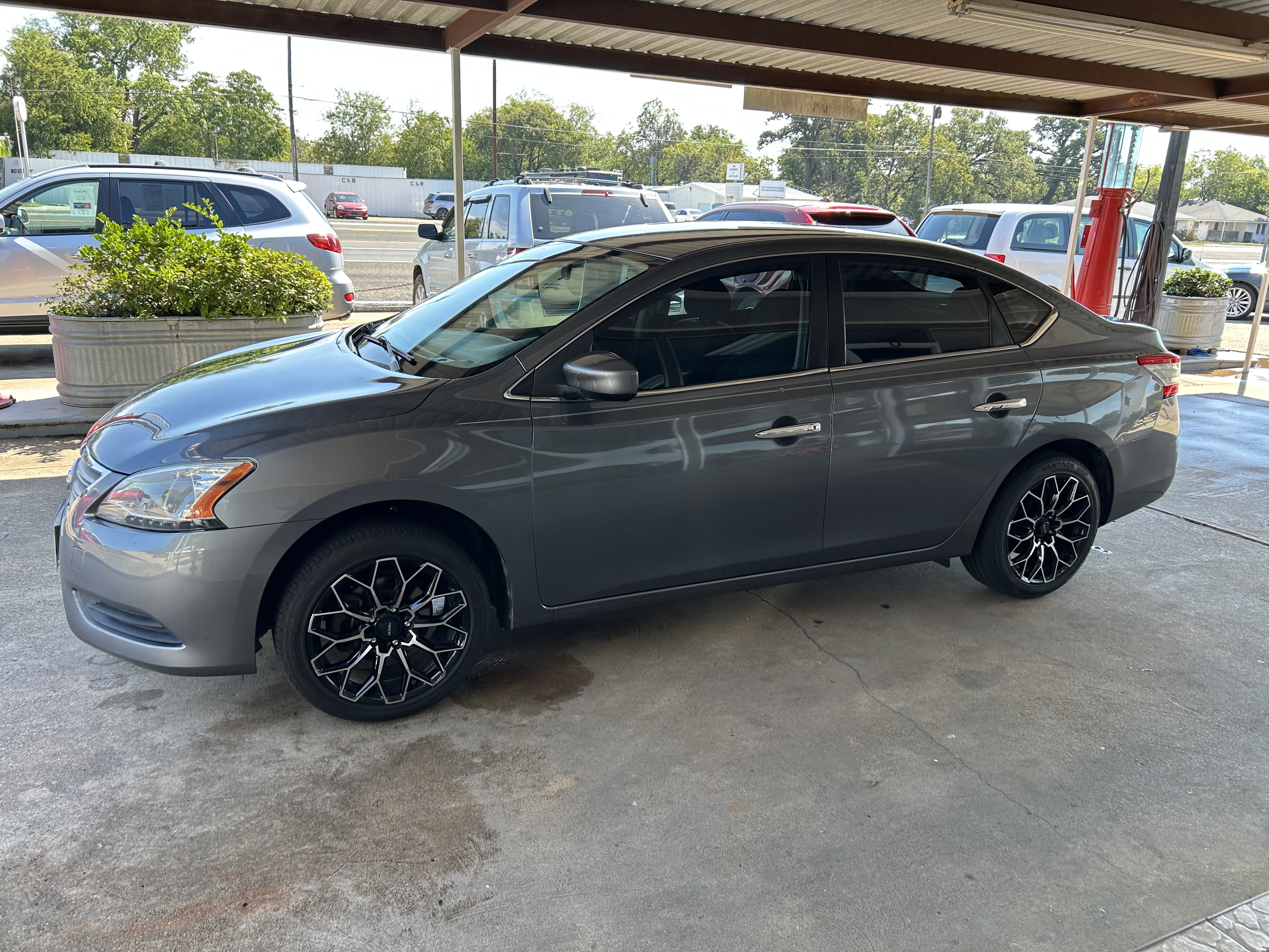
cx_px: 634
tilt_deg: -16.7
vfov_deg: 53.1
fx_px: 953
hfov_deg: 67.3
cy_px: 476
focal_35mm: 26
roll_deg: -2.4
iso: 50
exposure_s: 1/401
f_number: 1.5
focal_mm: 5.7
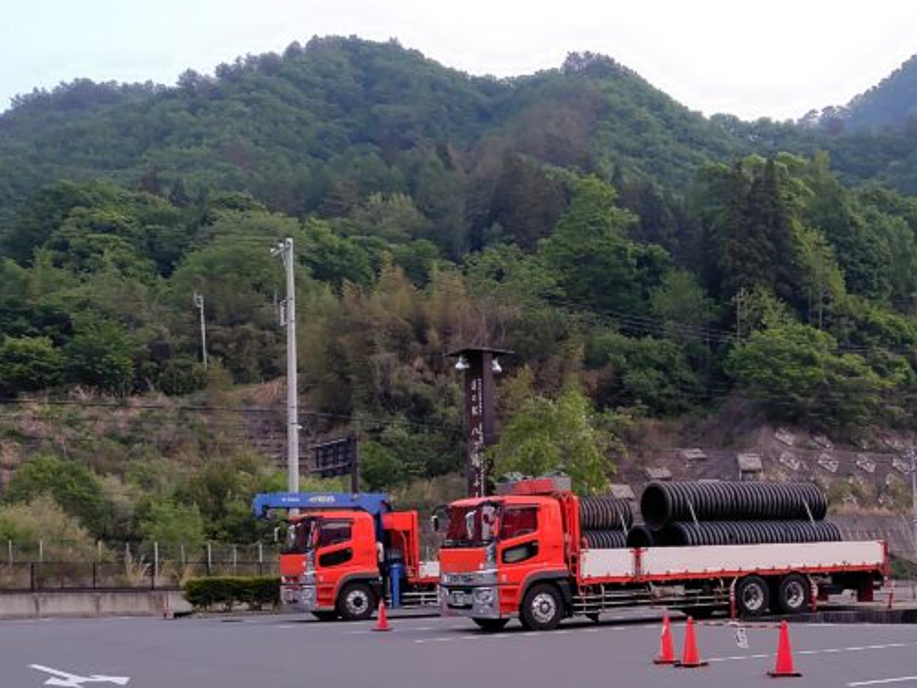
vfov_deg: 30.1
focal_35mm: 47
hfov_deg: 39.3
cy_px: 560
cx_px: 690
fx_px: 1245
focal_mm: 5.6
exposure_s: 1/60
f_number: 1.9
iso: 580
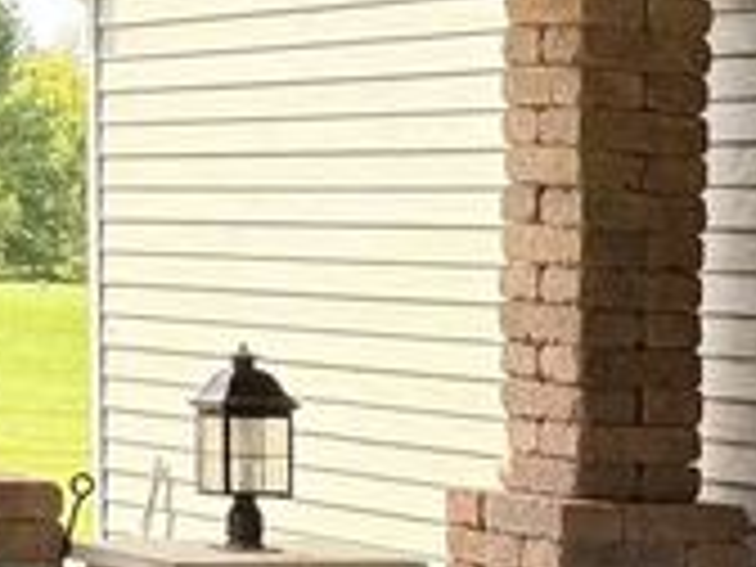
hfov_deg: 13.0
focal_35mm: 146
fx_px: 3189
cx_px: 1008
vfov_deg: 9.9
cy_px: 837
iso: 100
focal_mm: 6.76
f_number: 1.78
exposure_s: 1/494
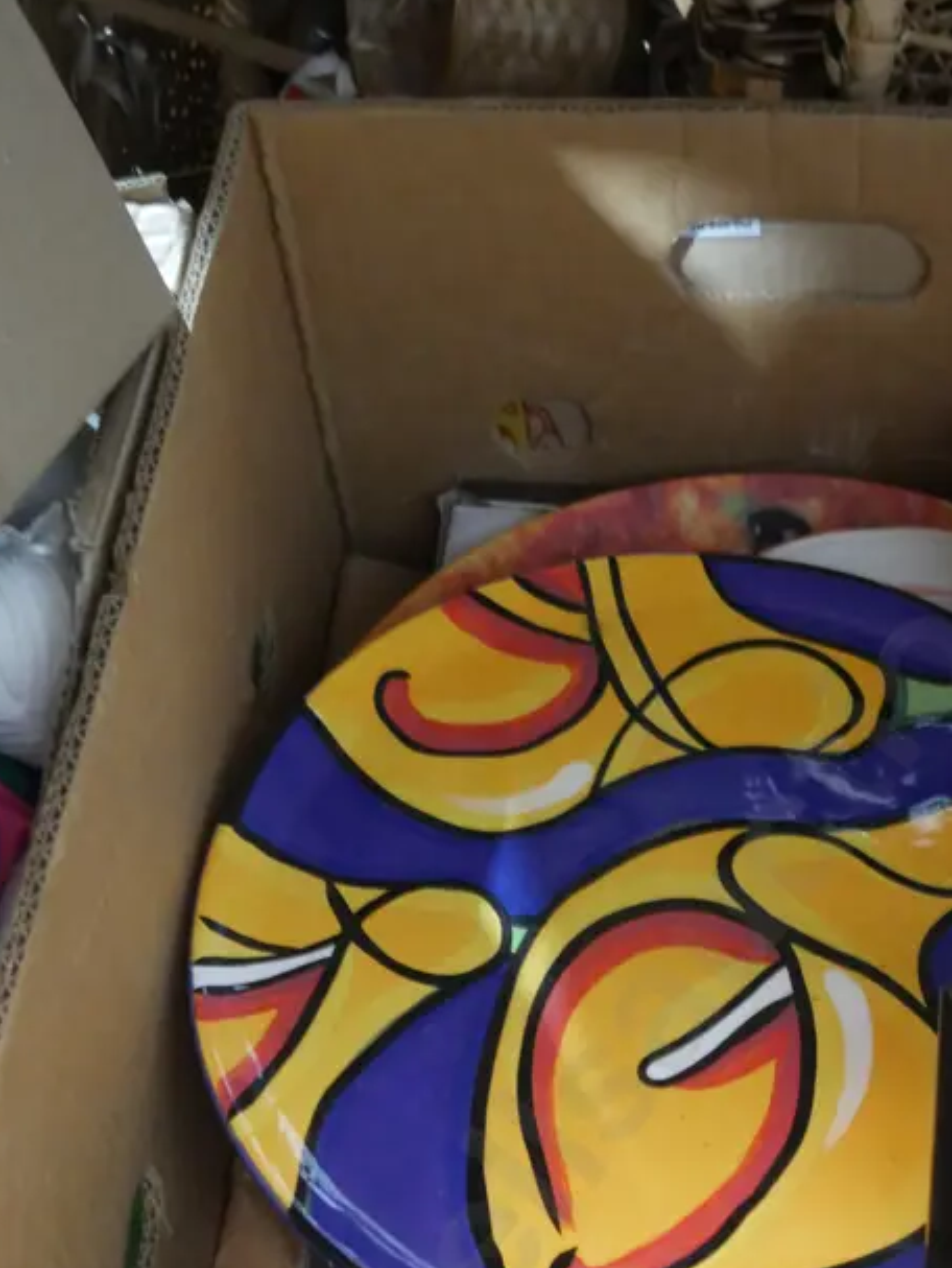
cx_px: 738
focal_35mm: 54
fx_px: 1978
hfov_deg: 26.6
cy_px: 915
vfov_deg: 34.9
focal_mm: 16
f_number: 3.6
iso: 3200
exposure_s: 1/20
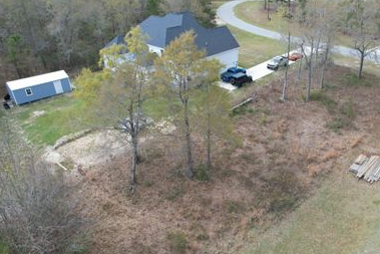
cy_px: 139
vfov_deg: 44.9
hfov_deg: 62.7
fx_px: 306
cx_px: 240
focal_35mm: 29
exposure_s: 1/400
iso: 100
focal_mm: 8.38
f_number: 2.8
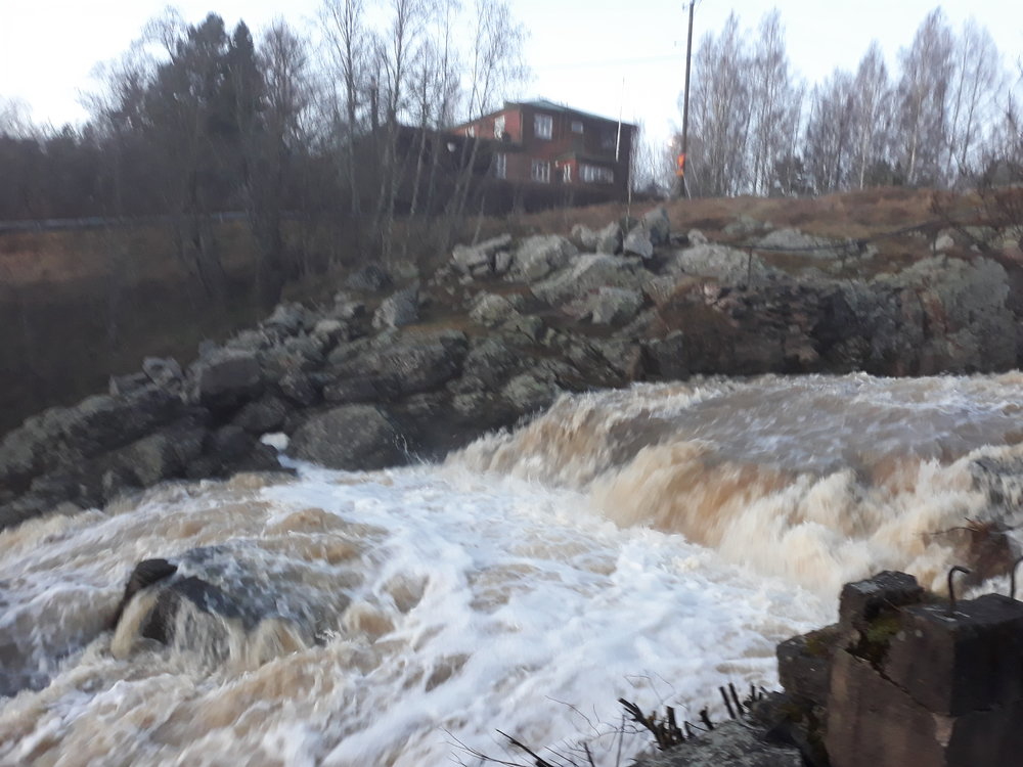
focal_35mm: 27
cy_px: 384
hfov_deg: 65.3
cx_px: 512
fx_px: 798
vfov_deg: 51.4
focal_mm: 3.71
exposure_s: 1/33
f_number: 1.7
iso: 200
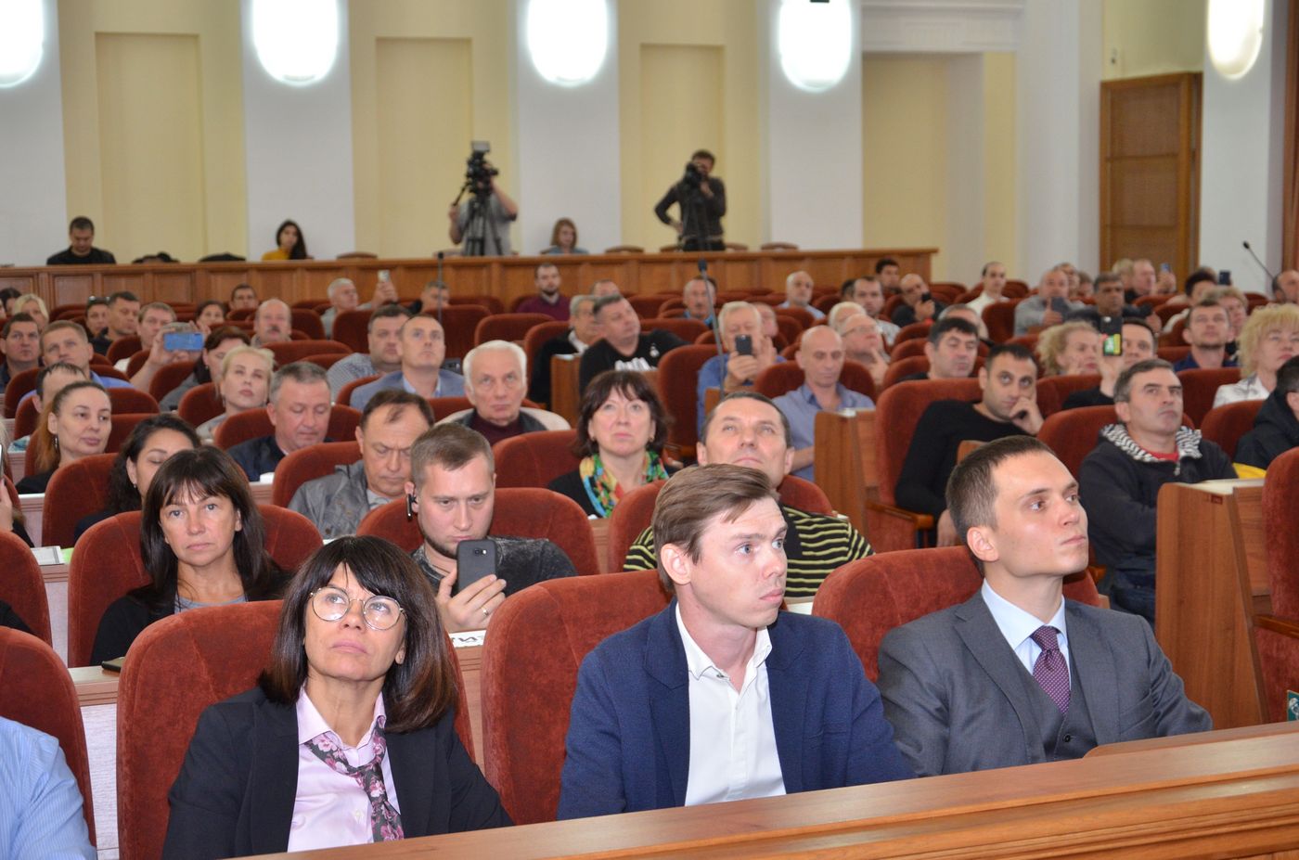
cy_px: 430
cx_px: 650
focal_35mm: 57
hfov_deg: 35.1
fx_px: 2052
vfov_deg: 23.7
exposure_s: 1/200
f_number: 4.5
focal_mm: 38
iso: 1000
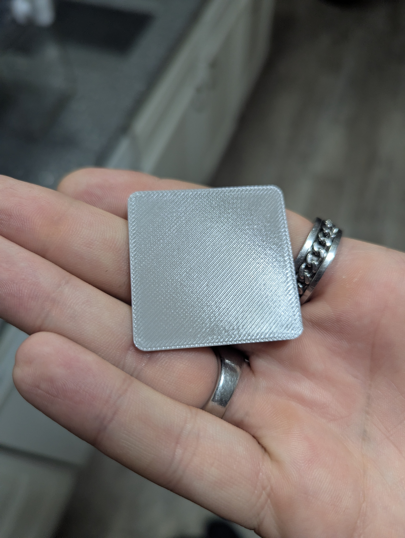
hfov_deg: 56.9
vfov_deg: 71.5
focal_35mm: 24
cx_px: 202
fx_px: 373
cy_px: 269
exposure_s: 1/120
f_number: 1.85
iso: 203
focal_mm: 6.81
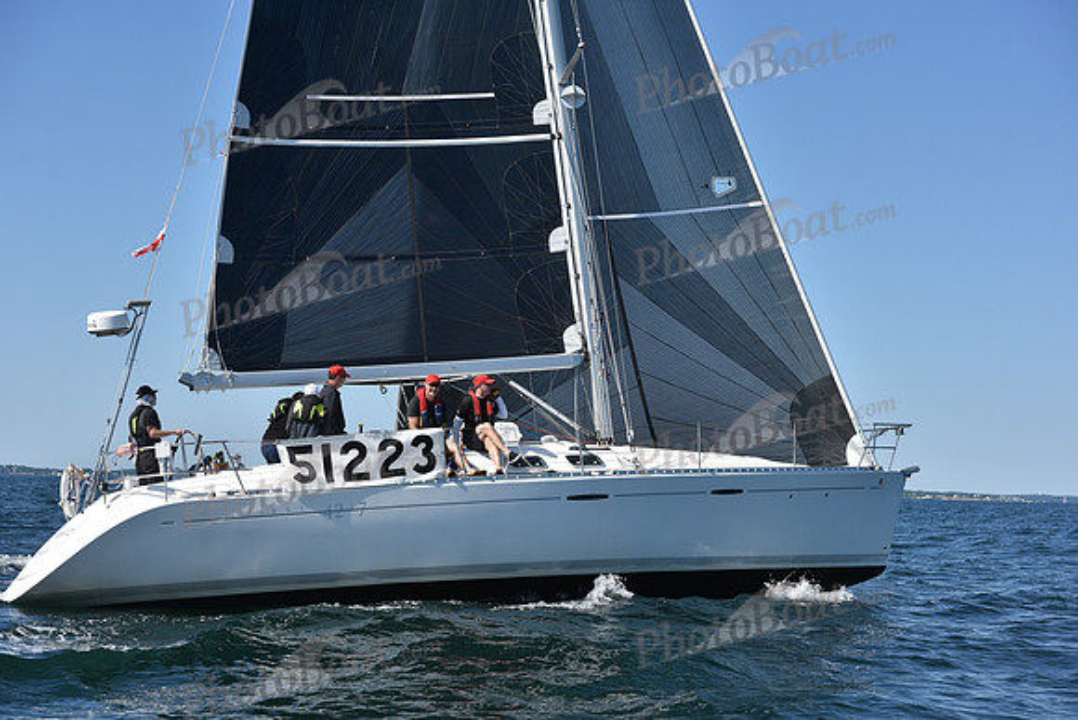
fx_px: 2097
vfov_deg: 19.5
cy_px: 360
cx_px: 539
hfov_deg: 28.8
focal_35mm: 70
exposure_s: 1/1600
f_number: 6.3
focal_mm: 70
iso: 250
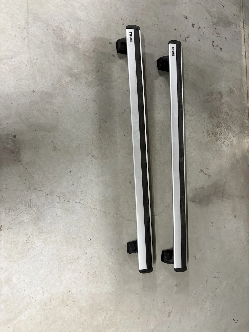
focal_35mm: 26
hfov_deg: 53.0
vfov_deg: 67.3
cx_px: 124
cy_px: 166
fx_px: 249
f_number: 1.6
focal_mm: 5.96
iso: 320
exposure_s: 1/50
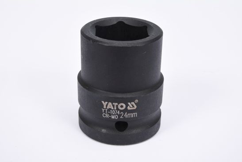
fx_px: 505
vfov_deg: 18.2
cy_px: 81
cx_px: 121
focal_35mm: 75
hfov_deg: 27.0
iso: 250
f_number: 16
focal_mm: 50
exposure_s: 1/125
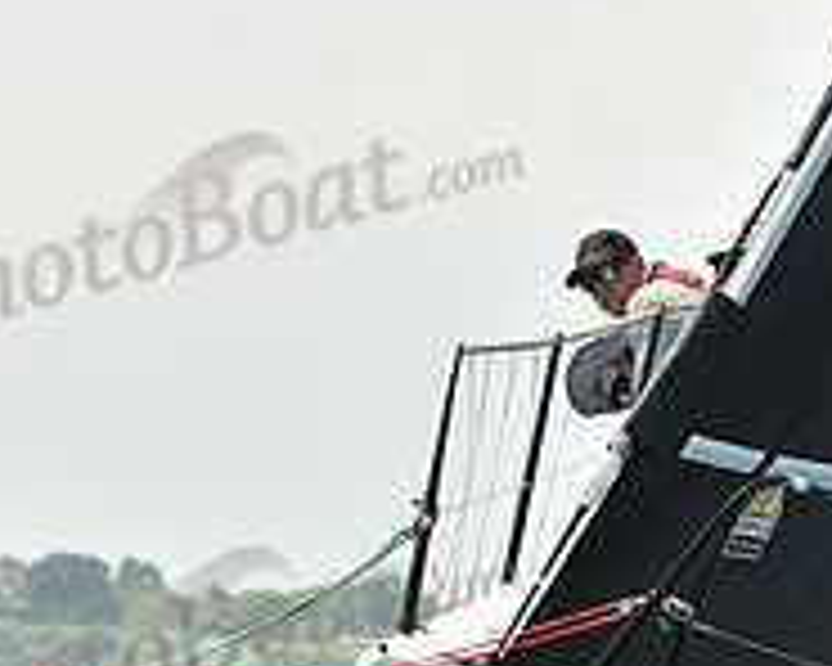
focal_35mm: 383
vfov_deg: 4.0
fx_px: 9431
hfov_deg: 5.0
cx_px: 760
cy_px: 812
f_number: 7.1
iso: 250
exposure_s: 1/800
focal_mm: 130
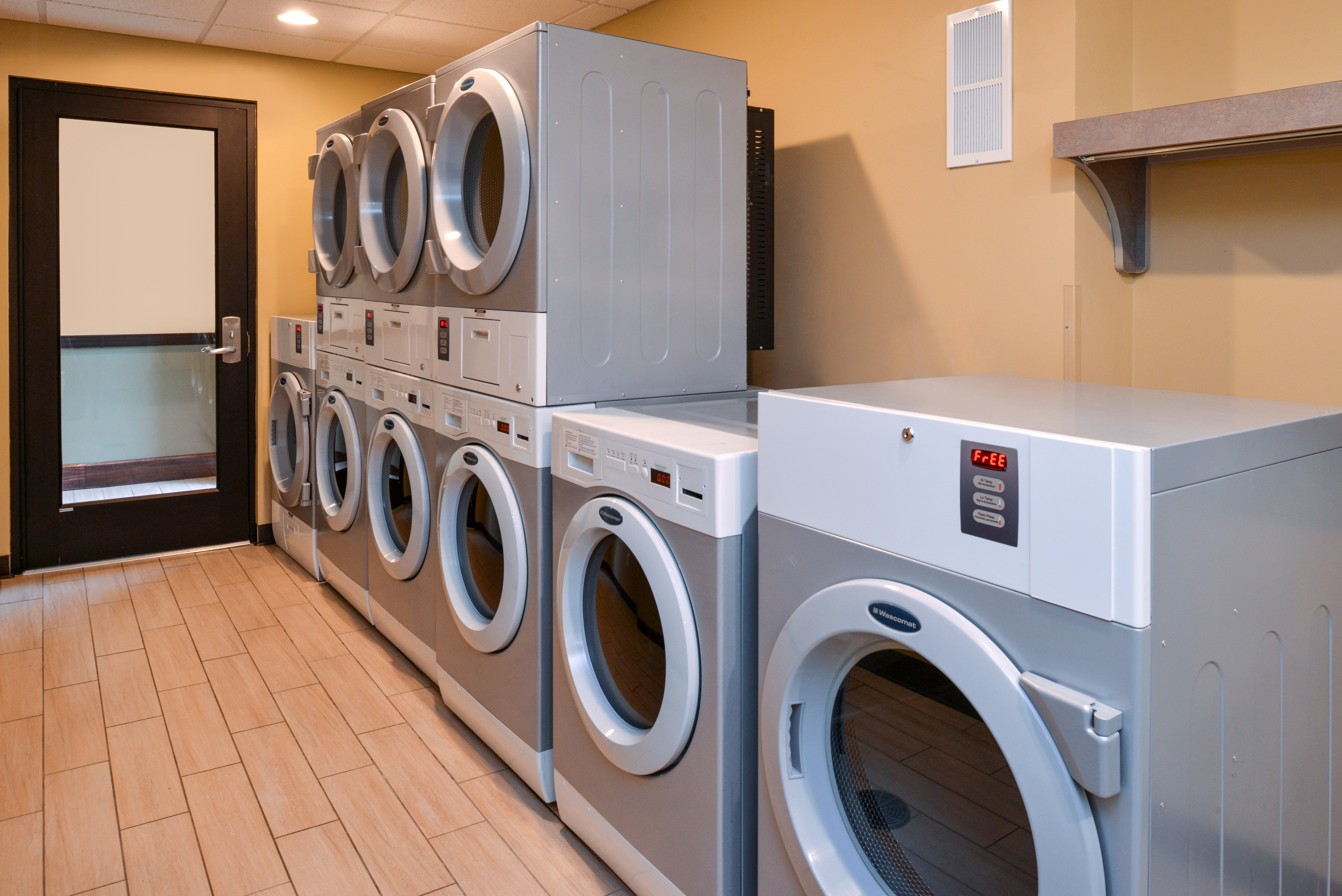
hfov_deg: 73.7
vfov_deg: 53.2
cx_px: 671
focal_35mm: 24
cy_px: 448
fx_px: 895
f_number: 11
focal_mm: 24
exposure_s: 1/6
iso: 640
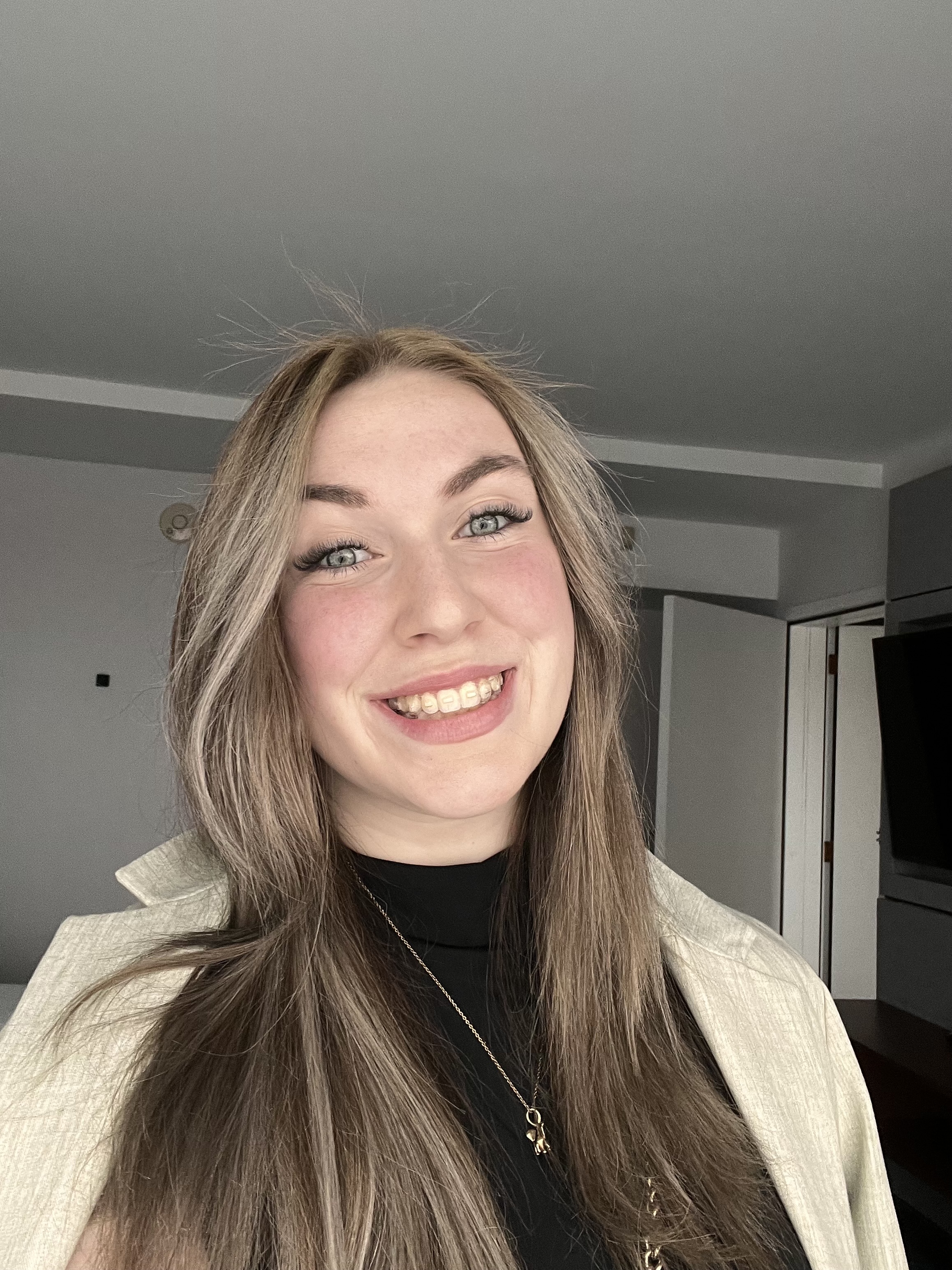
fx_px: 1100
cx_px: 476
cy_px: 635
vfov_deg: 60.0
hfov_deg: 46.8
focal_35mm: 30
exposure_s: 1/60
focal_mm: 2.71
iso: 100
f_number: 2.2
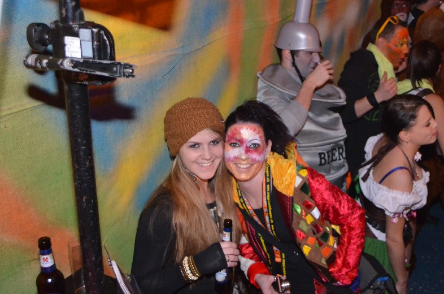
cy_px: 150
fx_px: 529
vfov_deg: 31.0
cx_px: 277
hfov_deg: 45.1
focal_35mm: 43
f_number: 4
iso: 3200
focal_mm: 22
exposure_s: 1/60
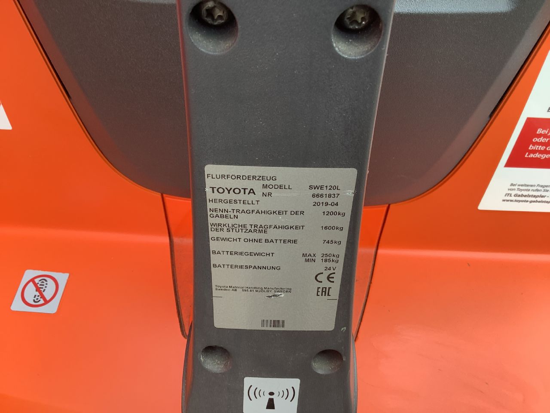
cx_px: 275
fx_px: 493
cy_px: 206
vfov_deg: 45.4
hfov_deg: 58.4
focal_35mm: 31
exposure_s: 1/120
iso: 64
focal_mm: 3.3
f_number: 2.4
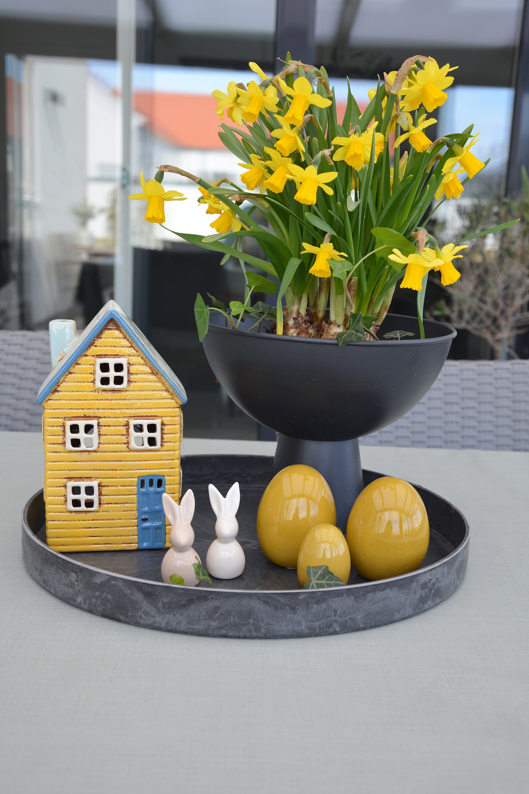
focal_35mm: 45
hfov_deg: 29.9
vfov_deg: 43.6
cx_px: 264
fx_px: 992
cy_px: 397
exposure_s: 1/125
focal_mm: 30
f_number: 5.6
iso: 200
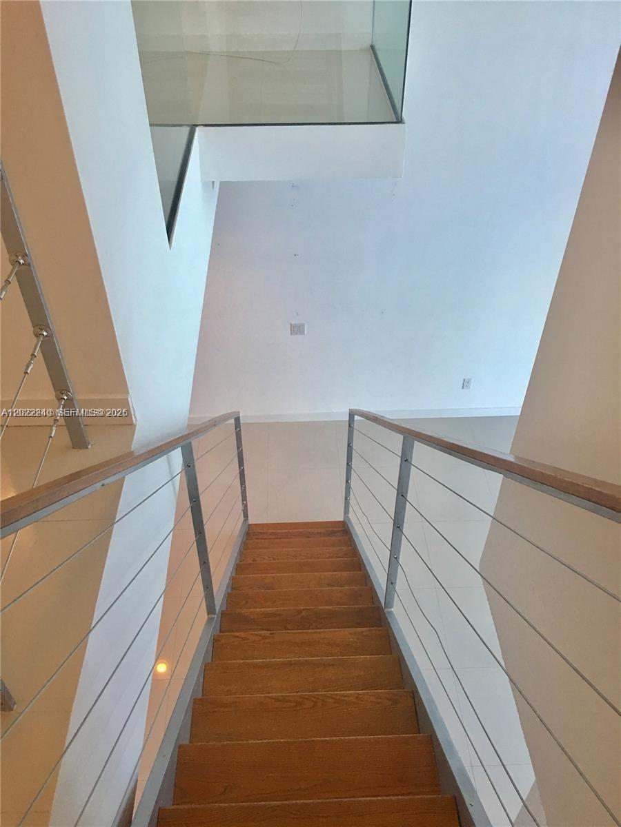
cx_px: 310
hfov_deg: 48.2
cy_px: 414
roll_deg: +1.2
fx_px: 694
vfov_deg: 61.7
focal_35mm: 29
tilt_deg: -41.3
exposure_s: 1/30
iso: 40
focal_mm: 4.15
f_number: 2.2
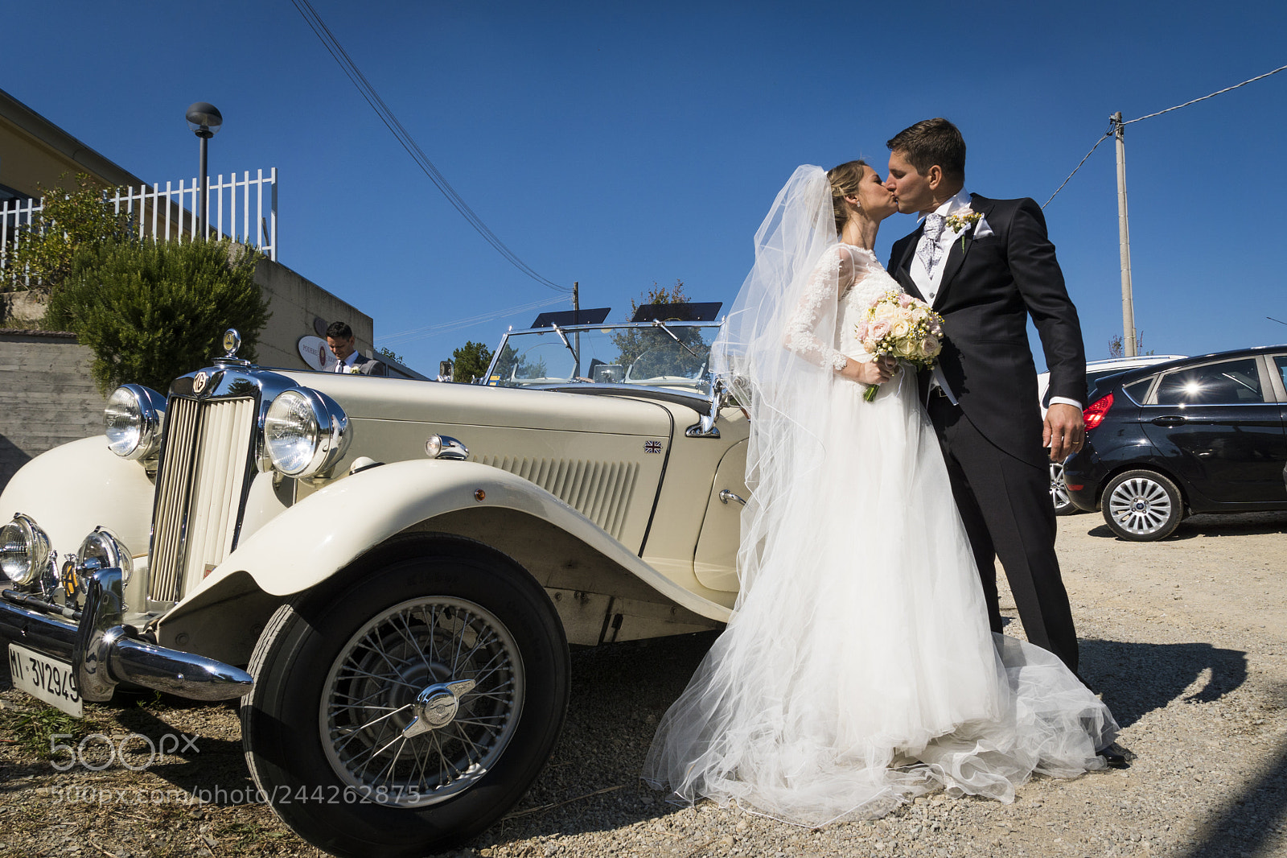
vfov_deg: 53.1
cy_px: 429
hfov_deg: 73.8
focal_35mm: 24
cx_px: 644
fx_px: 858
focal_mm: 16
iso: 100
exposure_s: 1/500
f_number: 8
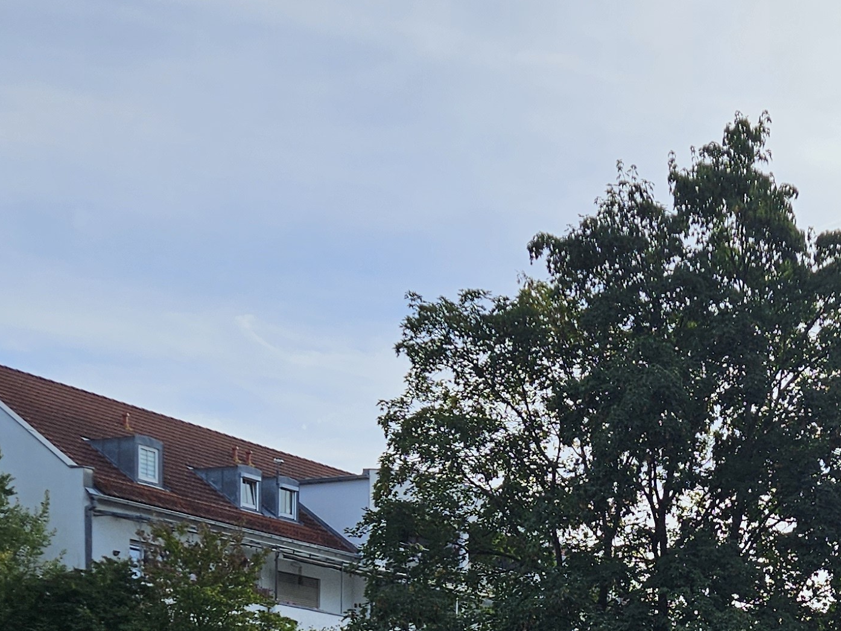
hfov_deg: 28.7
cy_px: 874
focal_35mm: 66
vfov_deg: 20.0
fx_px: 1603
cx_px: 683
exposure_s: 1/2500
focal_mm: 5.4
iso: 25
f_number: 1.8
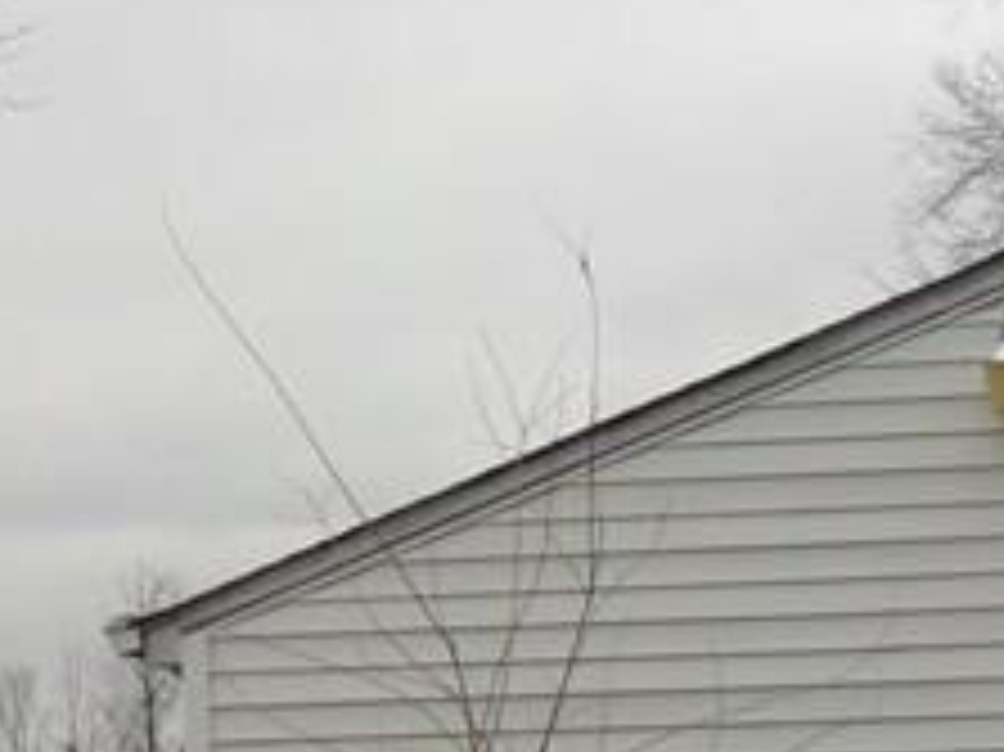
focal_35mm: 147
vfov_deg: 10.0
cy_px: 657
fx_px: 4261
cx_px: 486
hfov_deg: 13.4
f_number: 3.7
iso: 80
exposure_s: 1/180
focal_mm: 5.7
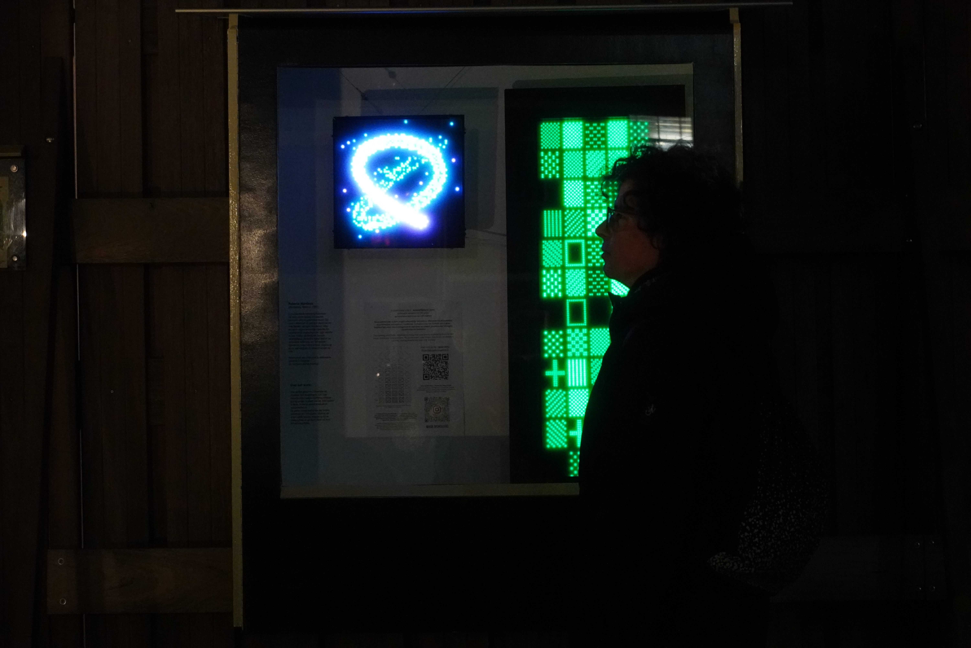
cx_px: 486
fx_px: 2023
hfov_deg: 27.0
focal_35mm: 75
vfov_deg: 18.2
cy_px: 324
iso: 6400
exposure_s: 1/10
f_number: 5.6
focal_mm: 50
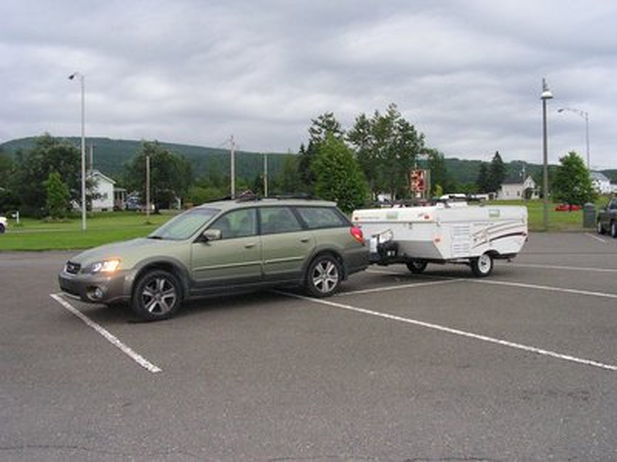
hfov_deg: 51.4
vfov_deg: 39.7
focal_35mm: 36
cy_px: 231
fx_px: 642
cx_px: 308
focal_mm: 6
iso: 400
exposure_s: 1/1000
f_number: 4.8
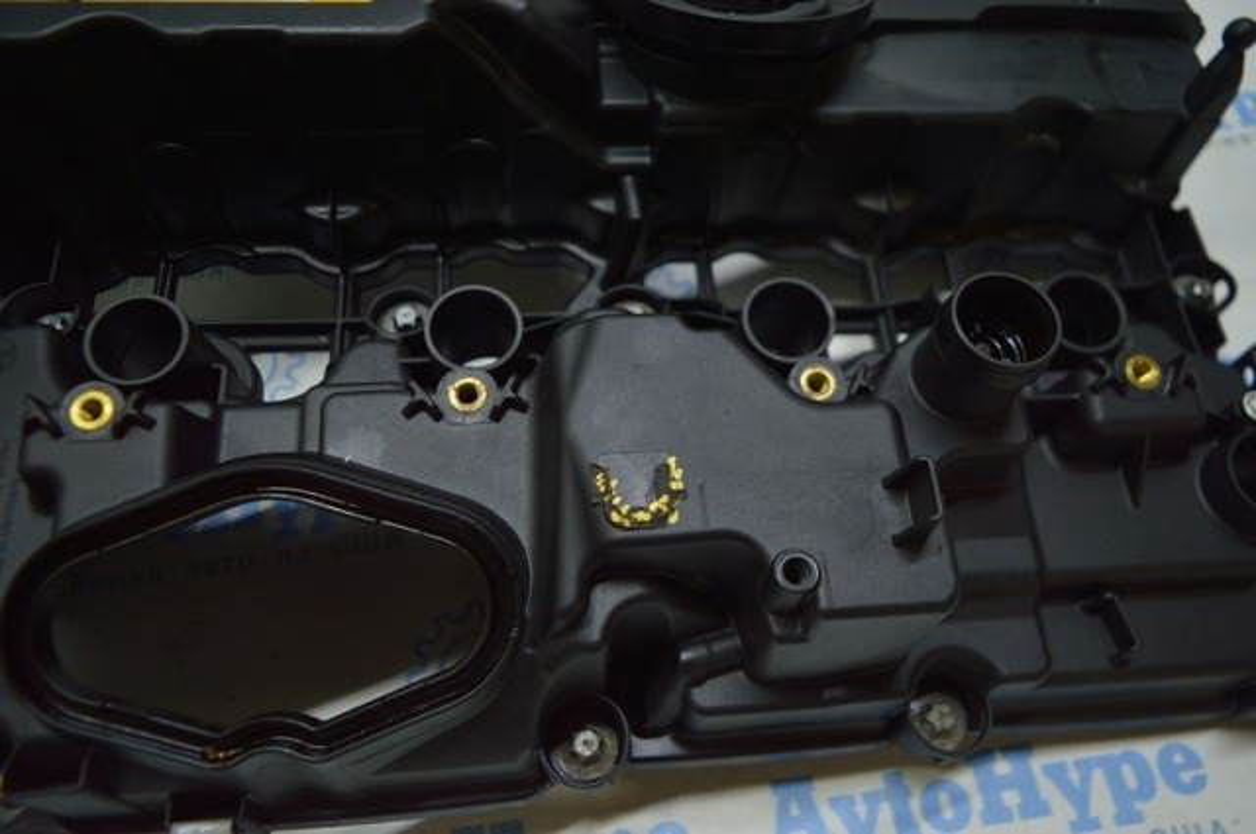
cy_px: 417
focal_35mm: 27
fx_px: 941
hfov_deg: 67.4
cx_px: 628
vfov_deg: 47.8
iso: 400
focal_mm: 18
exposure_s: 1/100
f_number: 3.5
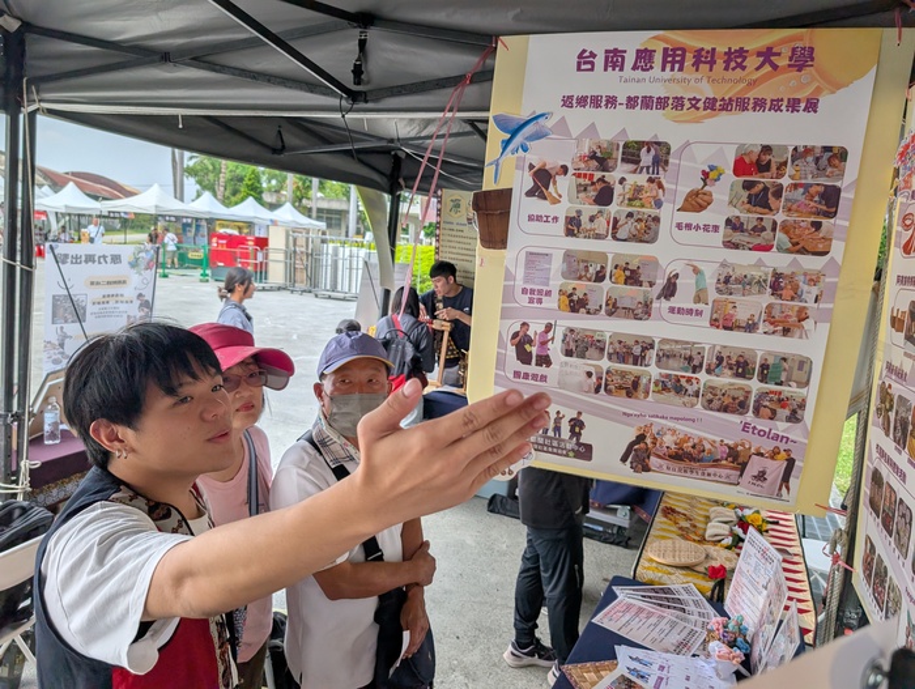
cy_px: 344
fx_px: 635
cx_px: 458
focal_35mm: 24
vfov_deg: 56.9
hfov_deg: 71.5
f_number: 1.68
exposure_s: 1/3115
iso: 22
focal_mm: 6.9
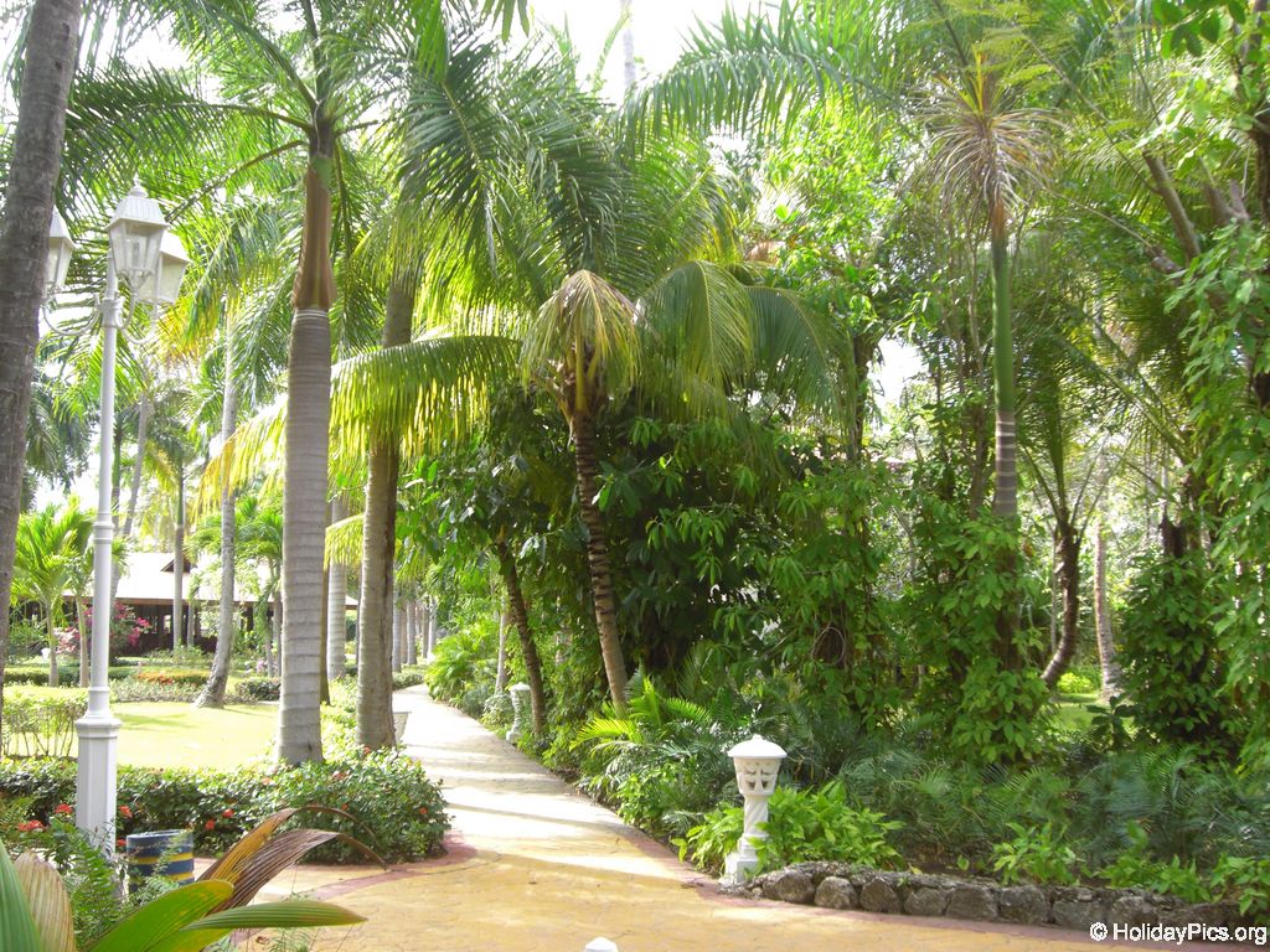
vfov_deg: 37.7
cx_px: 635
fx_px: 1394
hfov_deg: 49.0
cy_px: 476
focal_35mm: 38
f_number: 2.7
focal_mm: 6.2
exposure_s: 1/125
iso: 64
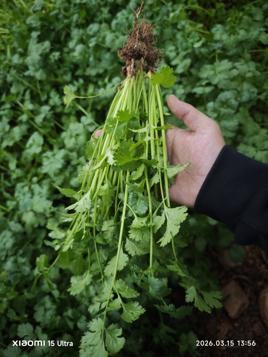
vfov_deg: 73.9
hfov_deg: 58.9
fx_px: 237
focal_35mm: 23
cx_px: 134
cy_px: 178
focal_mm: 8.72
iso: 64
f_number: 1.63
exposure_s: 1/100
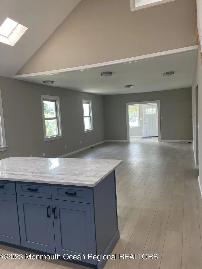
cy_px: 134
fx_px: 202
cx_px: 101
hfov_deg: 53.1
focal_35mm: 26
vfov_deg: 67.3
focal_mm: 4.2
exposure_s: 1/120
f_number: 1.6
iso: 125
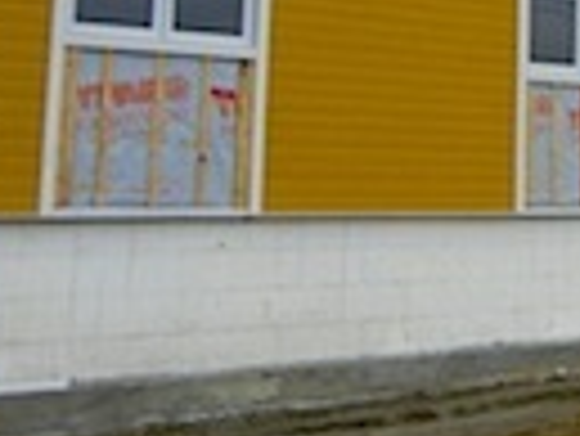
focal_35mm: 87
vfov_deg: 16.6
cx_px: 776
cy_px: -20
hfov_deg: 20.4
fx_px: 1459
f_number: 7
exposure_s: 1/844
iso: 400
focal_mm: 5.4
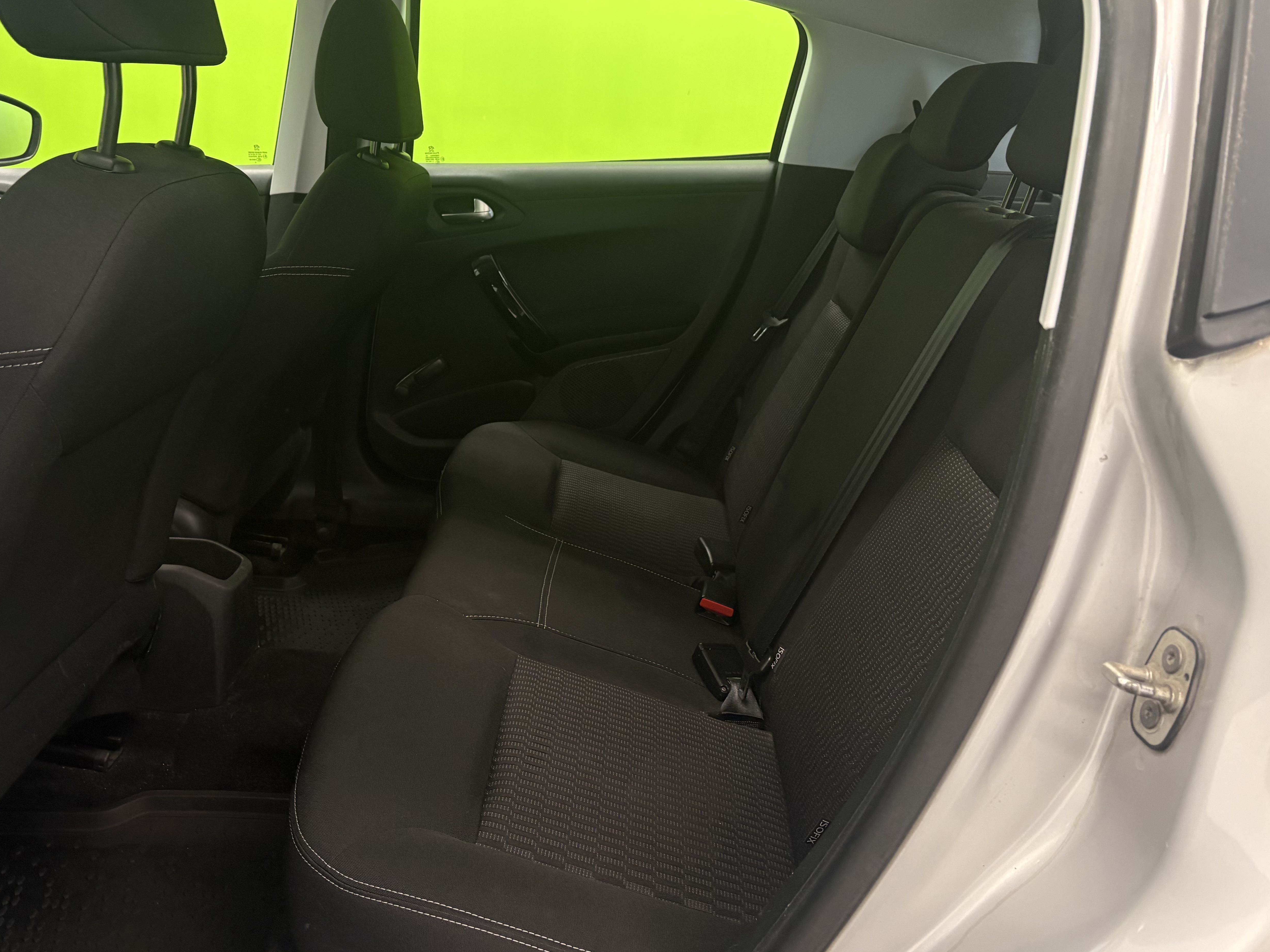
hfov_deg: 59.8
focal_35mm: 30
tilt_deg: -16.3
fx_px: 1101
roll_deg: -4.0
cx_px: 562
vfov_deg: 46.7
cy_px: 425
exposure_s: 1/50
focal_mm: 5.96
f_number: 1.6
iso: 250
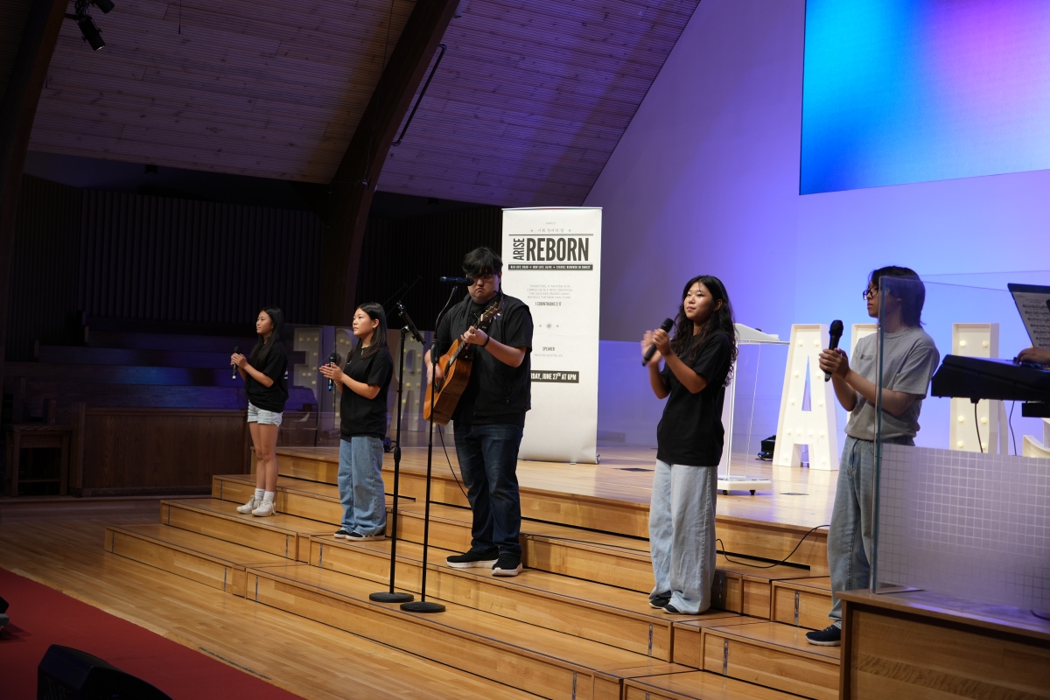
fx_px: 1371
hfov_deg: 41.9
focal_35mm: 47
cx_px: 525
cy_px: 350
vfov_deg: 28.6
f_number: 4
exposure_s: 1/50
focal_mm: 47
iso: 320
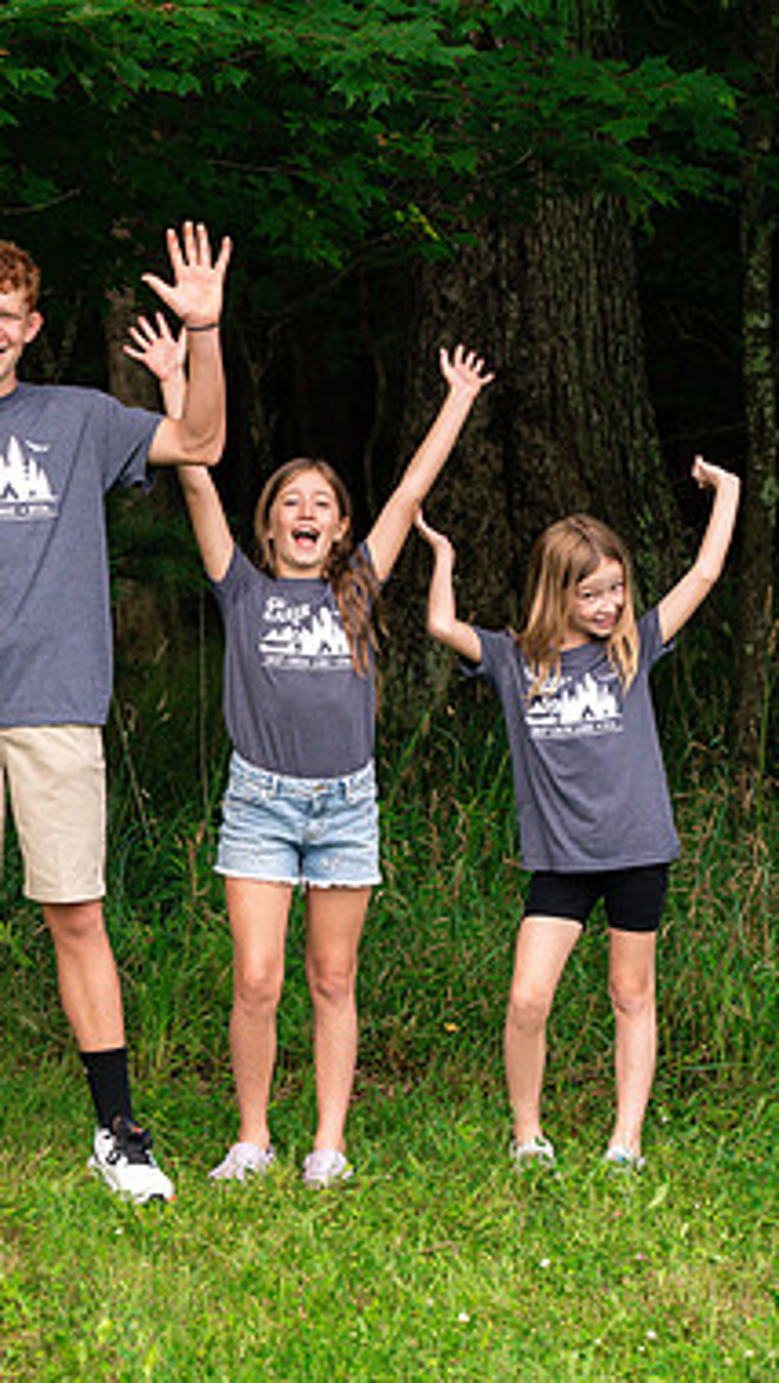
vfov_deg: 14.4
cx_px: -176
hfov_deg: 8.1
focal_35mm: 149
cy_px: 742
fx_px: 5467
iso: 400
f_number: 4.5
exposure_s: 1/800
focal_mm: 85
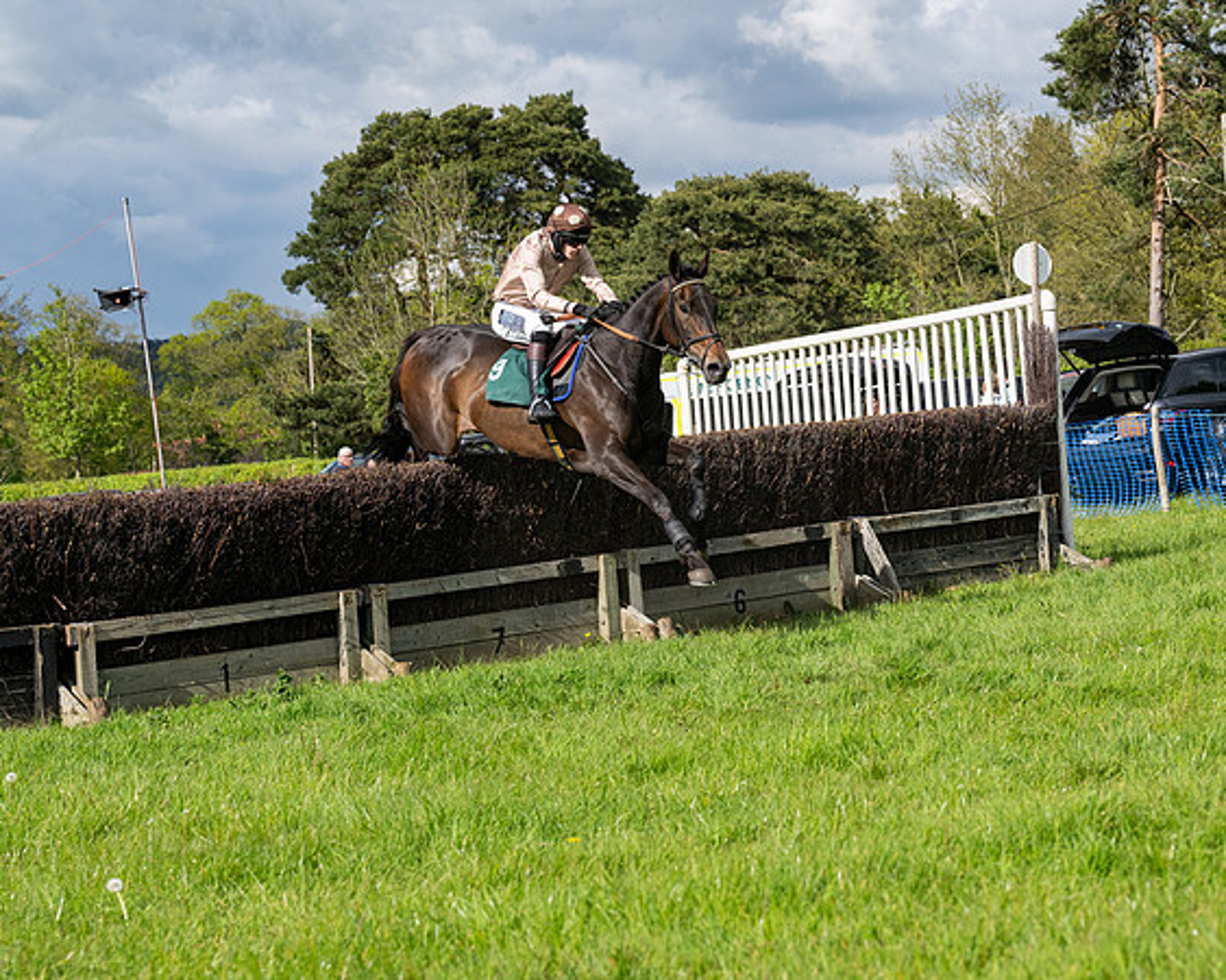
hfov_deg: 22.3
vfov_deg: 17.9
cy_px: 502
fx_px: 3113
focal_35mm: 86
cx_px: 629
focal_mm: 70
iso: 400
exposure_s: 1/3200
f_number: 5
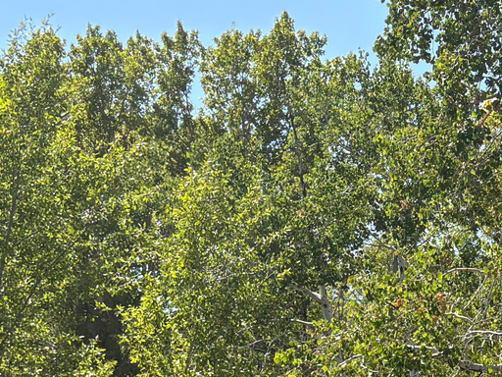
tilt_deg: +6.1
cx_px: 598
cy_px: 527
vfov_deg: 13.6
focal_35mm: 104
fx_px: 1508
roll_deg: +1.7
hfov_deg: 18.0
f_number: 1.6
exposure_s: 1/2012
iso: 64
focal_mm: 5.96
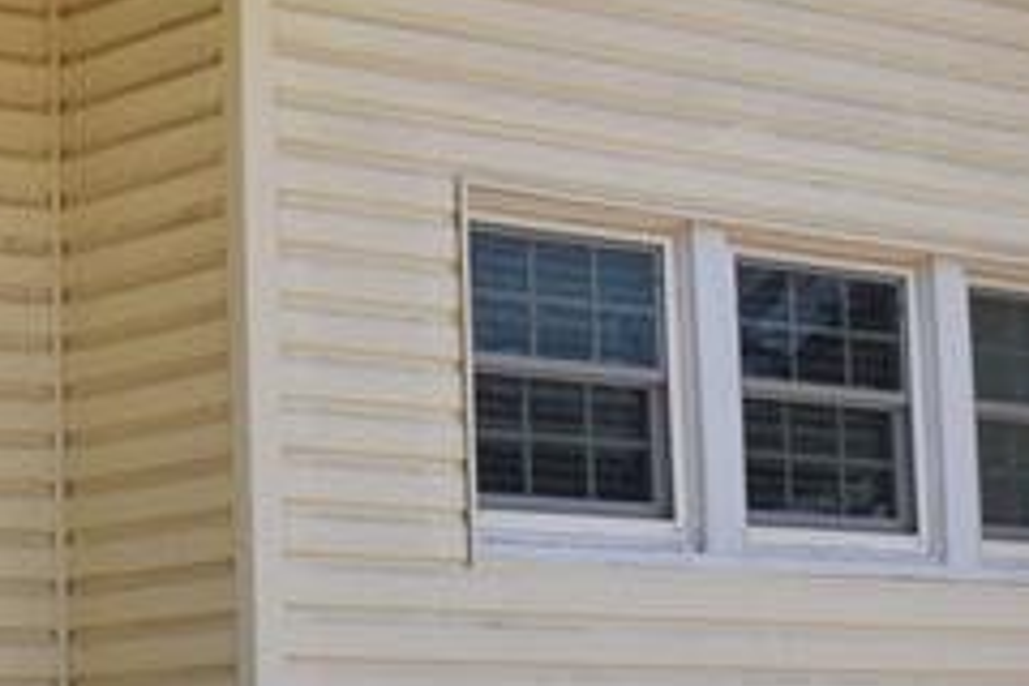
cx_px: 191
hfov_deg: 17.6
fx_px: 3287
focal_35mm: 115
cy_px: 446
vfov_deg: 11.9
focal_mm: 18
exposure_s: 1/1600
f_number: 6.3
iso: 400
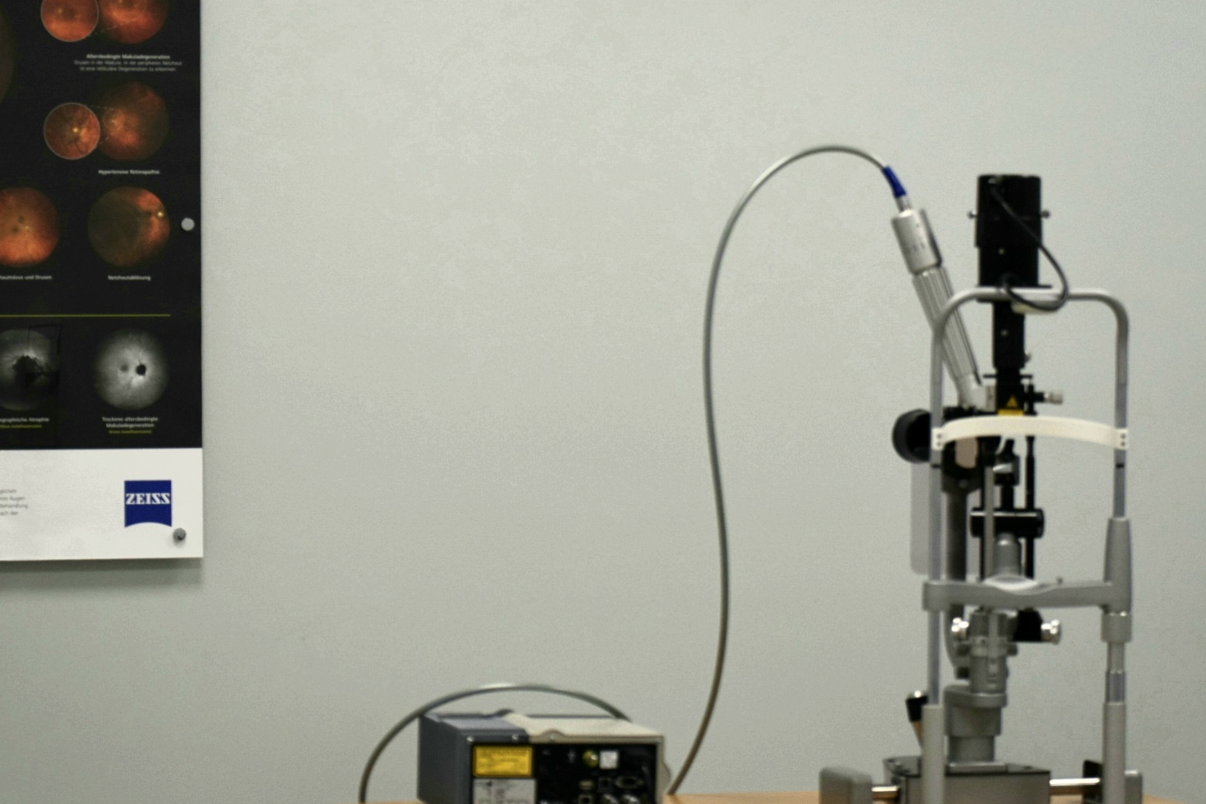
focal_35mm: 116
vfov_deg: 11.8
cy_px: 427
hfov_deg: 17.6
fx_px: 3887
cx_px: 618
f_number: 4
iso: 720
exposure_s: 1/250
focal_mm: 70
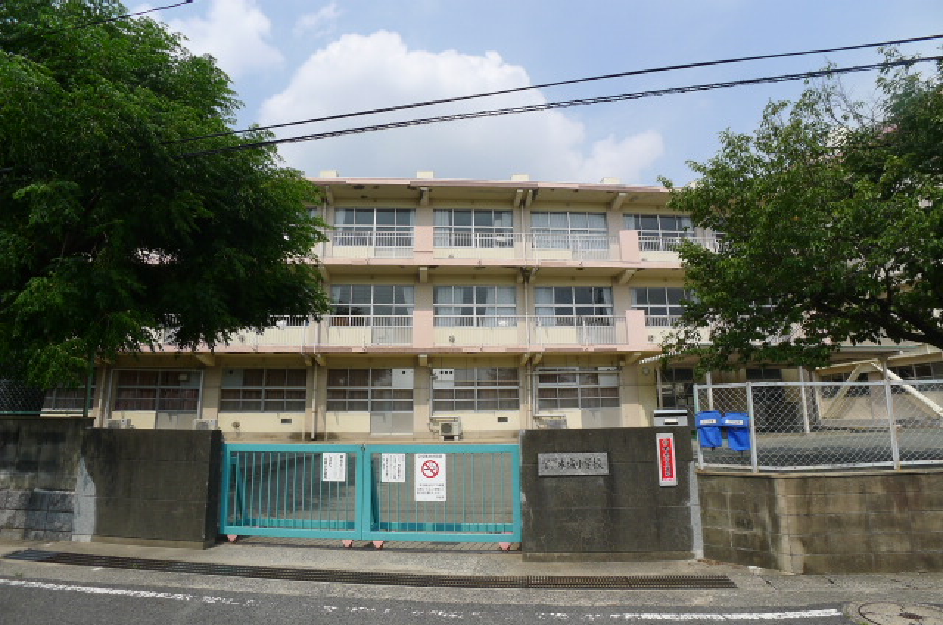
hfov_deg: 73.8
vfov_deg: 52.9
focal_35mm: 24
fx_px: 627
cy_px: 312
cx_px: 472
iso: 80
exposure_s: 1/1000
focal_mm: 5.1
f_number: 4
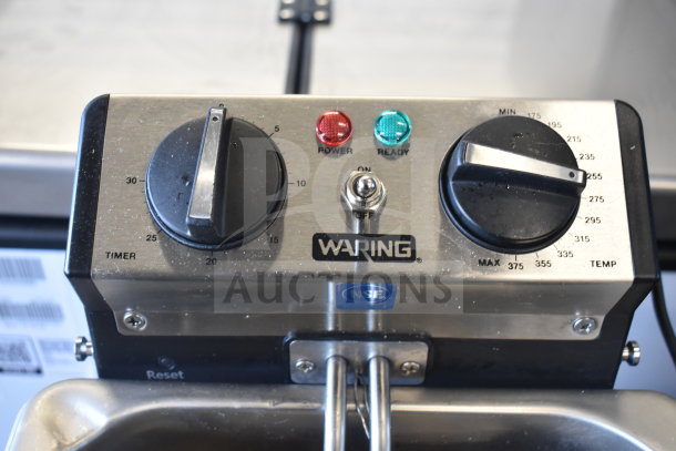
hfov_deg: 46.4
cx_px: 338
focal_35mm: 42
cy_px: 226
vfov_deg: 31.9
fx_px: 789
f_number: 4.2
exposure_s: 1/50
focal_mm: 28
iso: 1100
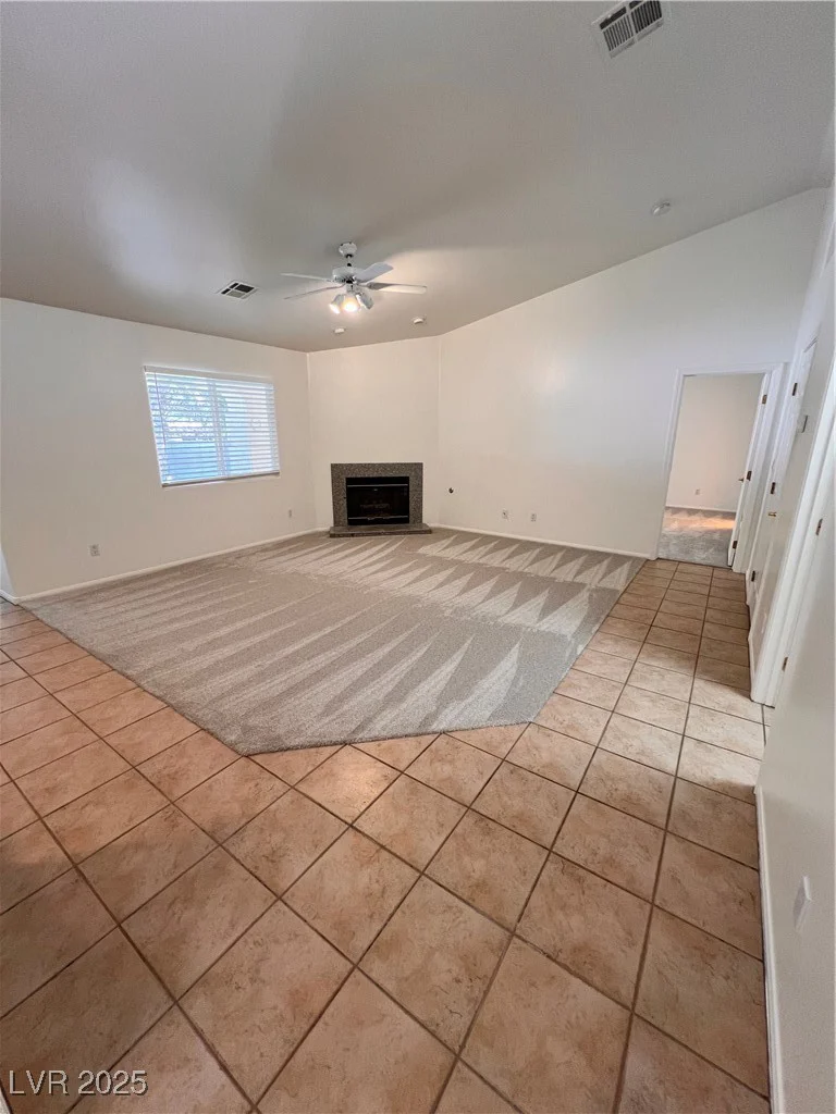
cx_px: 418
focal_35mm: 13
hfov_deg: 89.9
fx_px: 419
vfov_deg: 106.2
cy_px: 557
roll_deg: -0.2
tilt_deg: -16.1
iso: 160
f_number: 1.8
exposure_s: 1/60
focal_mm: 1.57
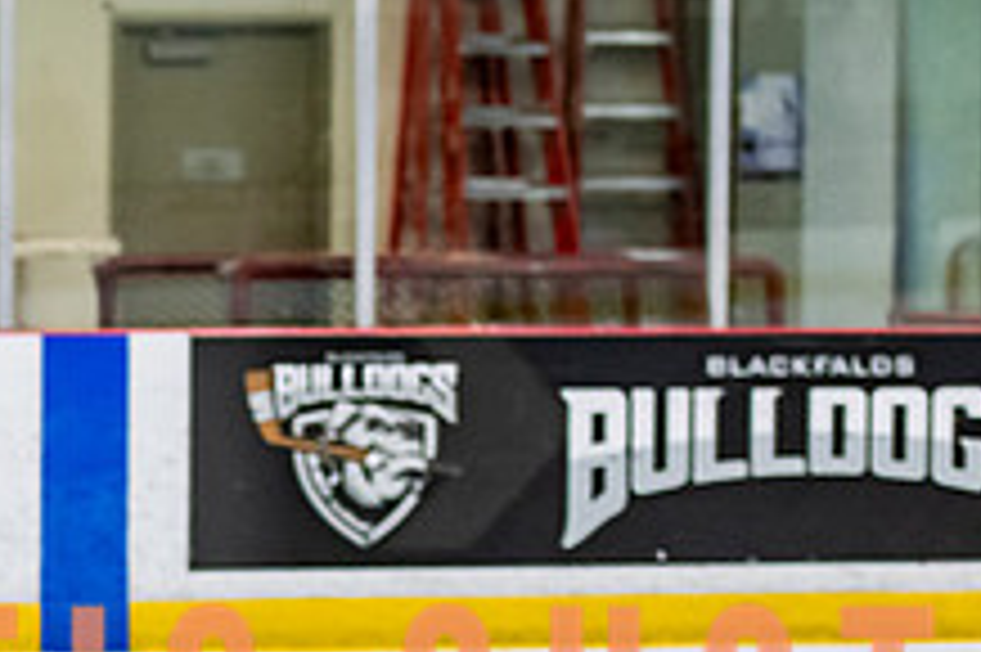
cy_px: 805
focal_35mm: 329
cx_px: -416
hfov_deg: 6.2
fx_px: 8958
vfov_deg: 4.2
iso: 2000
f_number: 3.2
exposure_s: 1/640
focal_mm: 80
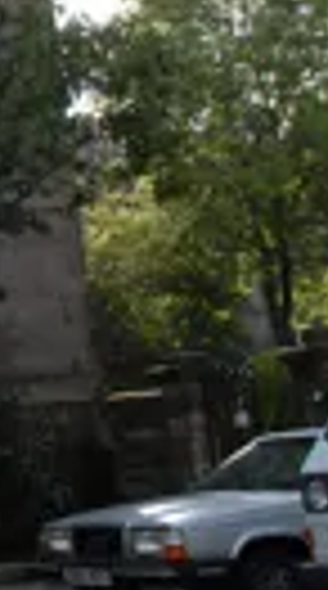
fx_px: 1682
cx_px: -575
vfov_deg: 19.8
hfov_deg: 9.4
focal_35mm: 108
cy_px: 230
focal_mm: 20
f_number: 7.1
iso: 200
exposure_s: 1/180
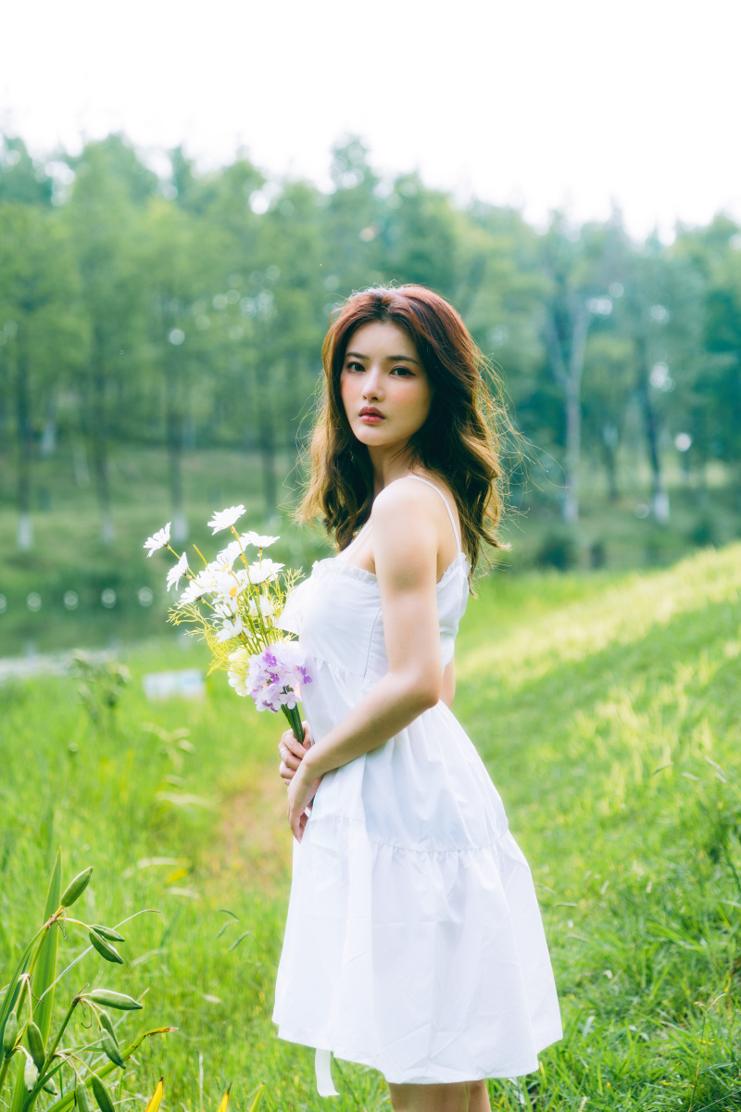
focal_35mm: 70
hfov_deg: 19.5
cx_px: 370
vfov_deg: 28.8
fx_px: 2161
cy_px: 556
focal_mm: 70
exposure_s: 1/500
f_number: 2.8
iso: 125
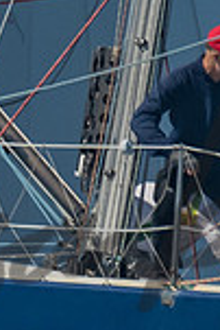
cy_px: 19
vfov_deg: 1.2
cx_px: -615
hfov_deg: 0.8
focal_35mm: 1678
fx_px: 15345
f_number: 6.3
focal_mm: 170
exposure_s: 1/1250
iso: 160
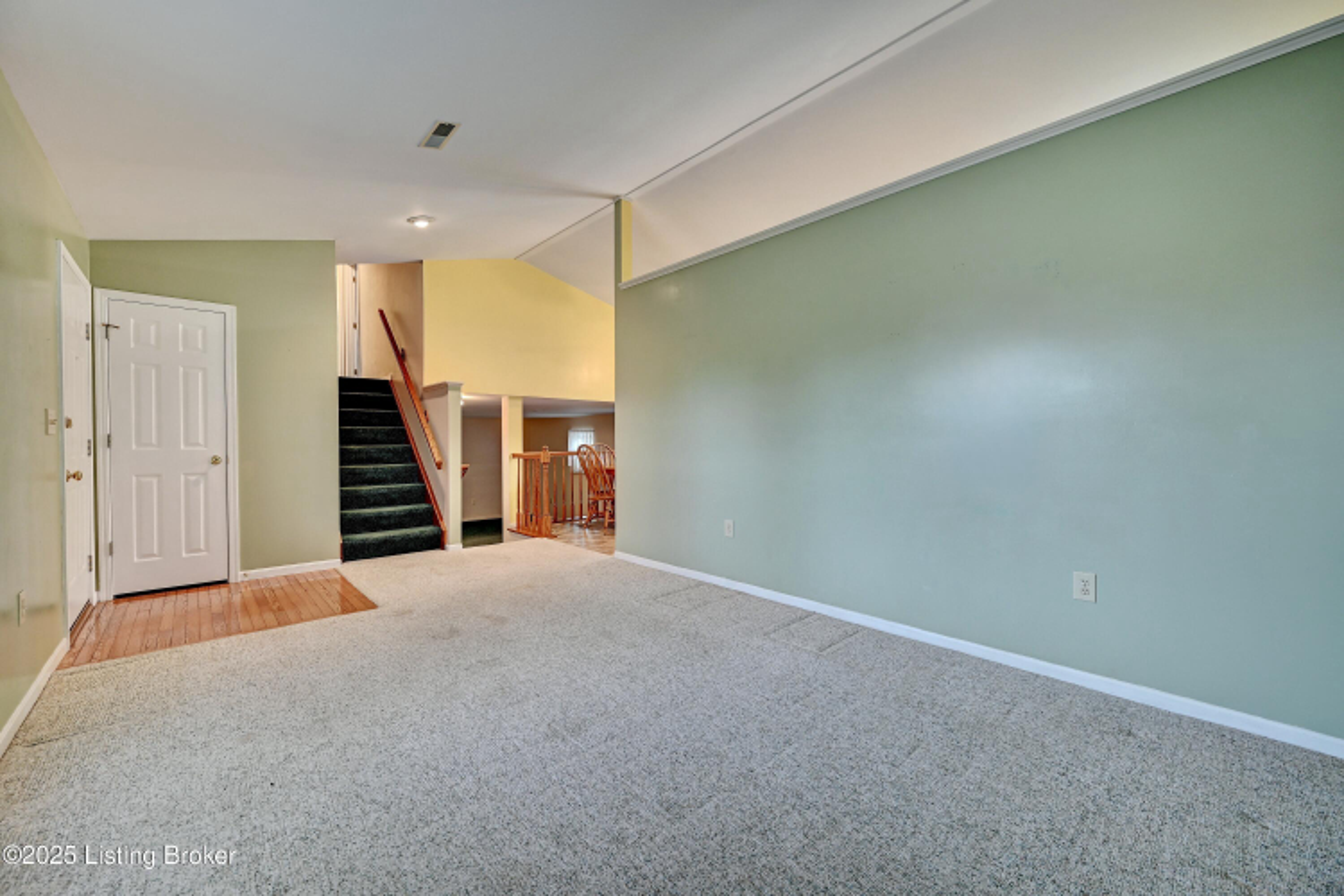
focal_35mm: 14
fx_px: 523
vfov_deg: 81.2
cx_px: 672
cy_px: 448
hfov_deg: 104.3
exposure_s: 1/1.67
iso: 250
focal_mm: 14
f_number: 8
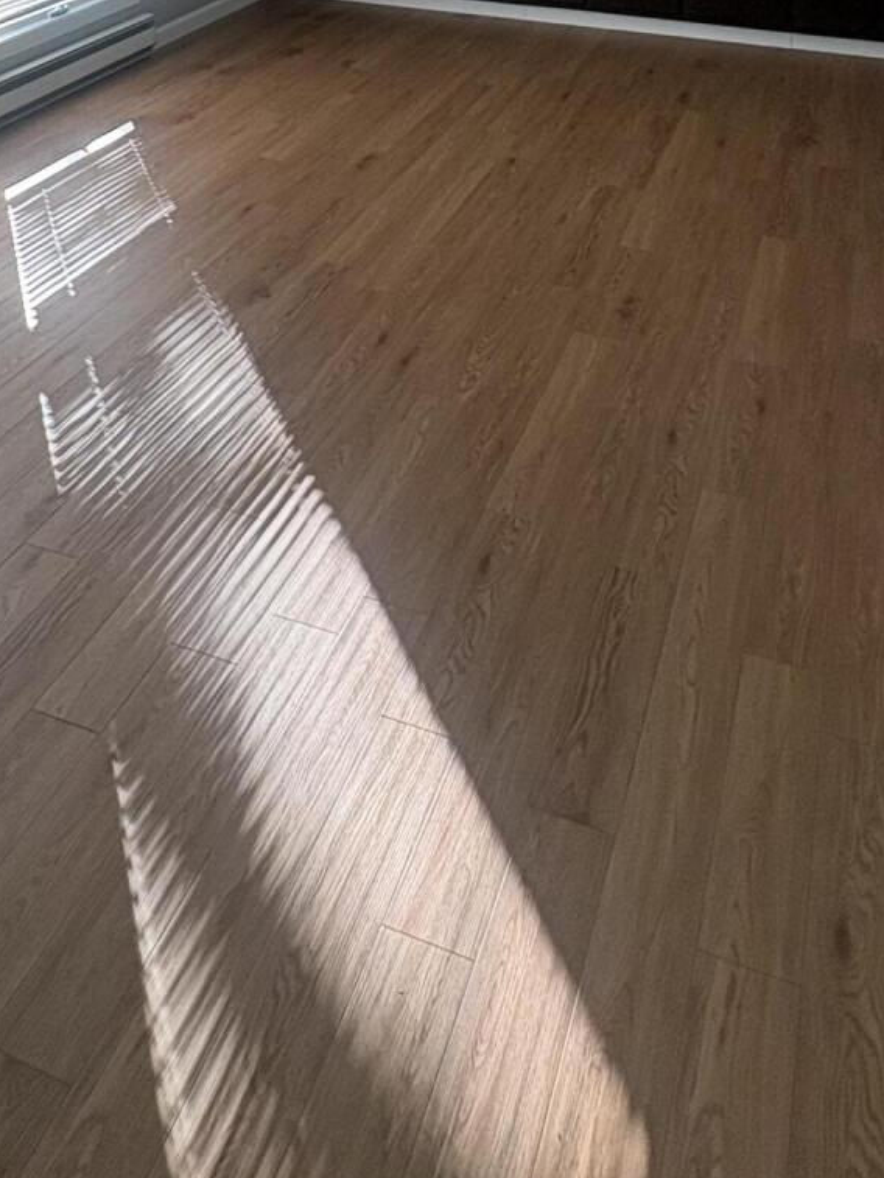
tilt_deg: -4.9
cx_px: 412
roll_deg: -0.4
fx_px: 1259
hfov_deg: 38.7
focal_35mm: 37
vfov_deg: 39.4
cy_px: -163
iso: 100
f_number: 2.2
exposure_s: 1/130
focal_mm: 2.22
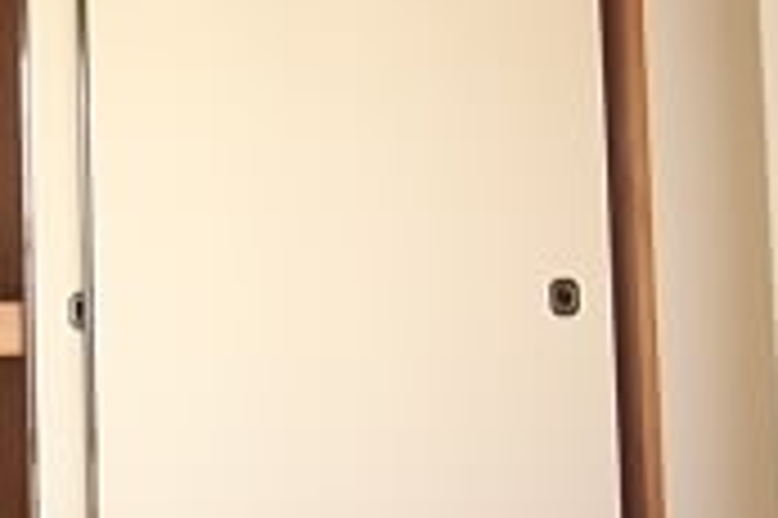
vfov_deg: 21.7
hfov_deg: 30.4
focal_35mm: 62
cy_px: 146
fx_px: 1339
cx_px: 27
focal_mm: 4.3
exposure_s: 1/125
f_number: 3.2
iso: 400
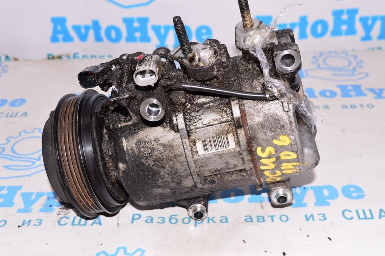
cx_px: 192
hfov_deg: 38.9
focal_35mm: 51
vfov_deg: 26.4
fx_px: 545
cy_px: 128
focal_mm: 34
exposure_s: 1/200
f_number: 8
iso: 1600
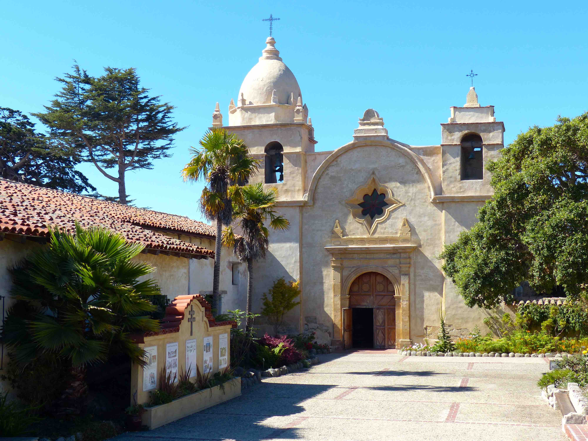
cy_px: 220
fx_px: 866
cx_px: 294
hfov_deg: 37.5
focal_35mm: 51
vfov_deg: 28.6
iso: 100
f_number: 4
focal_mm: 8.7
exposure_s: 1/500
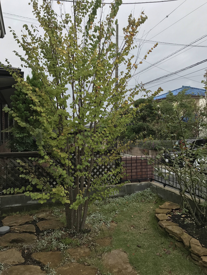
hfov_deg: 49.7
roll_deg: +0.9
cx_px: 104
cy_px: 138
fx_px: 223
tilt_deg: +0.5
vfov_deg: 63.4
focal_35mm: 28
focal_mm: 3.99
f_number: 1.8
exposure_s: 1/606
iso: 20
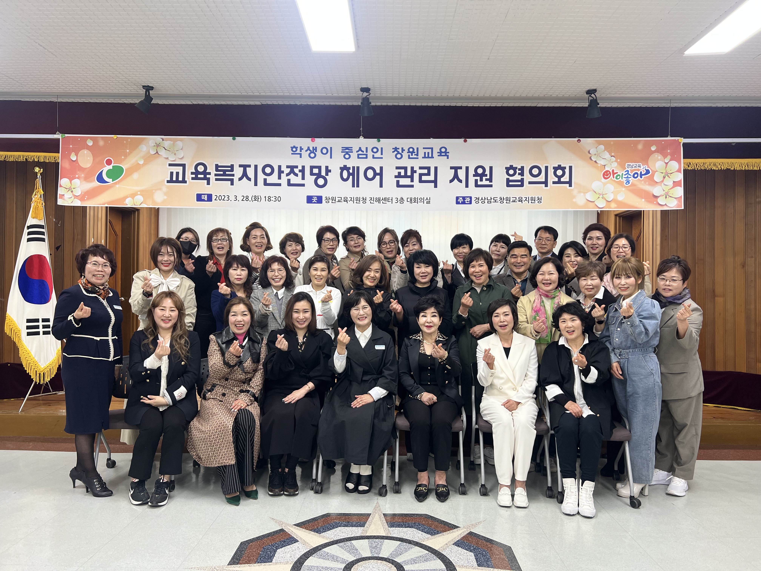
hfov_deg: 67.3
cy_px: 286
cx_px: 380
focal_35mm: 26
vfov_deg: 53.1
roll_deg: -1.4
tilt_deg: +0.0
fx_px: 572
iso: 80
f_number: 1.5
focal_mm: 5.7
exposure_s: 1/60
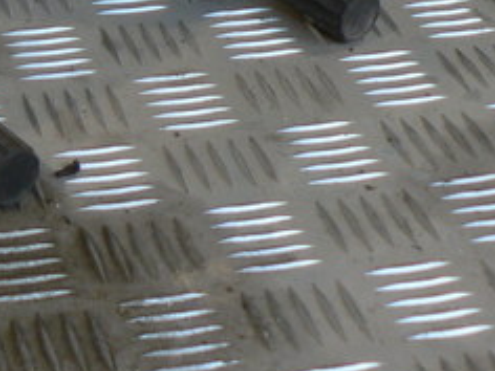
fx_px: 1745
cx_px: -59
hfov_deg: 15.7
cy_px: -178
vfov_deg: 11.6
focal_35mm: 122
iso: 100
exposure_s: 1/50
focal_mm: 6
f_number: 2.8
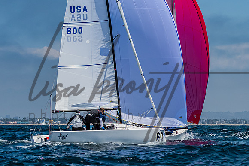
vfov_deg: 7.2
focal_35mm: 192
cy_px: 50
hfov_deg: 10.7
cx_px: 184
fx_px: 1327
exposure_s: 1/2500
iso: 400
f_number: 6.3
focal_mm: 90
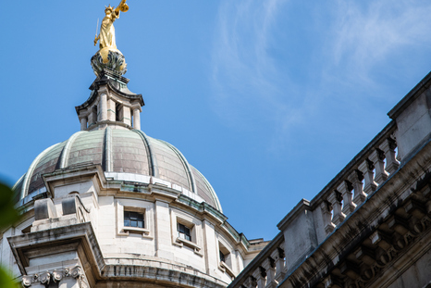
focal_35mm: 132
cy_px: 94
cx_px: 113
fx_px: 1581
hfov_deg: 15.5
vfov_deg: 10.4
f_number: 4.5
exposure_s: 1/800
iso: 80
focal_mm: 85
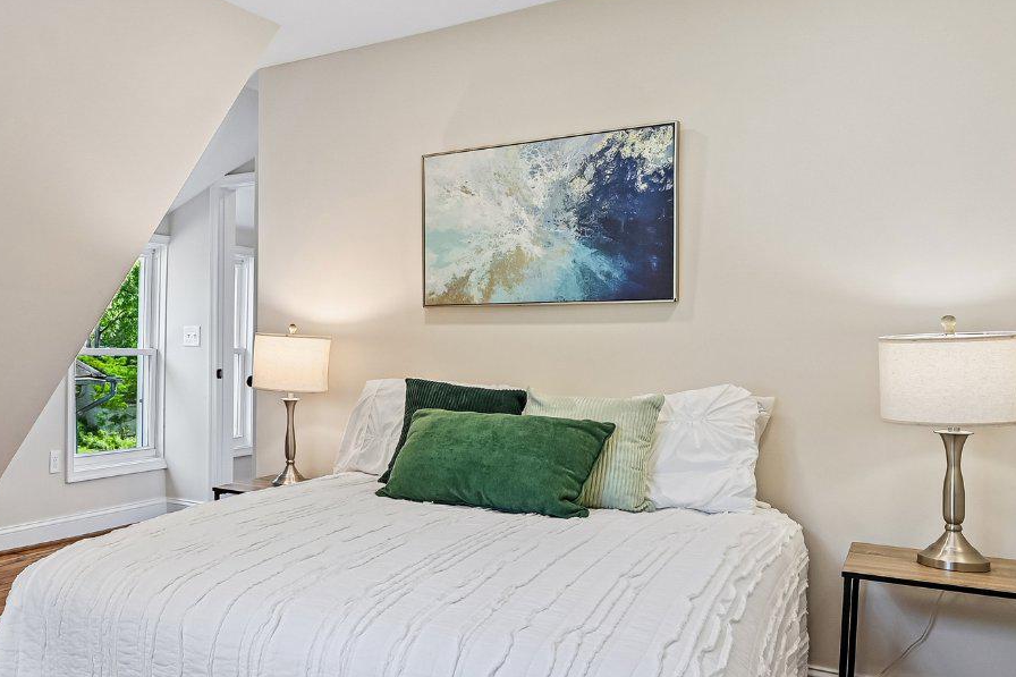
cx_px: 167
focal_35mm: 32
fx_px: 903
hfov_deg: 53.7
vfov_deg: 41.1
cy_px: 345
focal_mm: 14
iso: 125
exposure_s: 1/15
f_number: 8
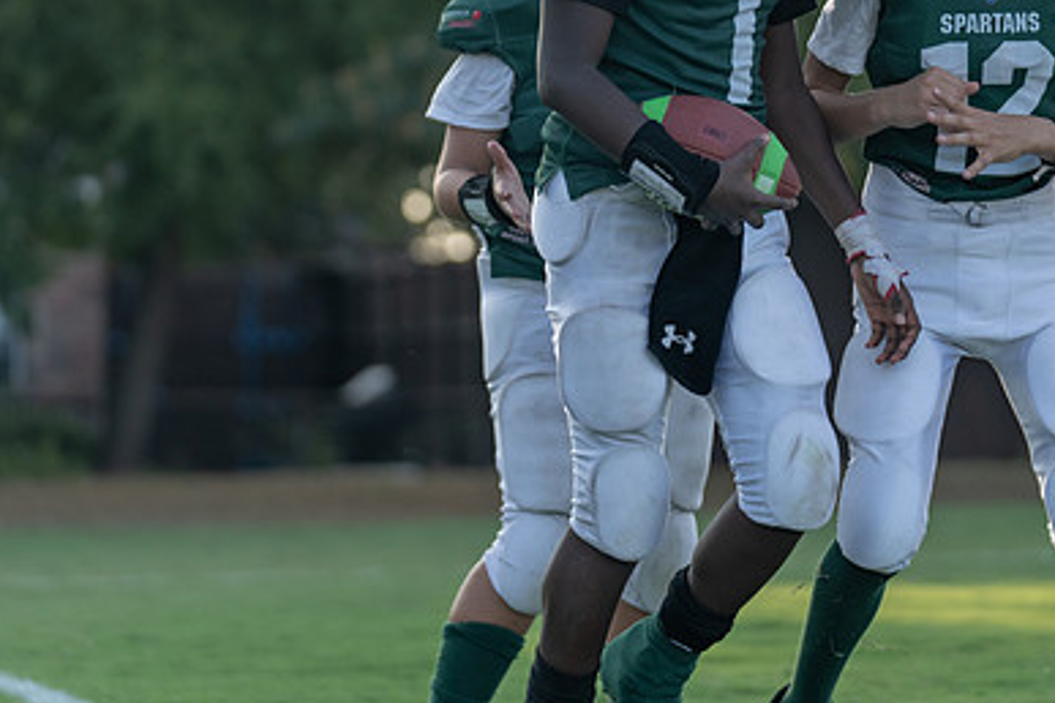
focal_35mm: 206
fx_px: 6036
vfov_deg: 6.7
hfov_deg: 10.0
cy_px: 146
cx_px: 722
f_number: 2.8
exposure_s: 1/1000
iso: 160
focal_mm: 117
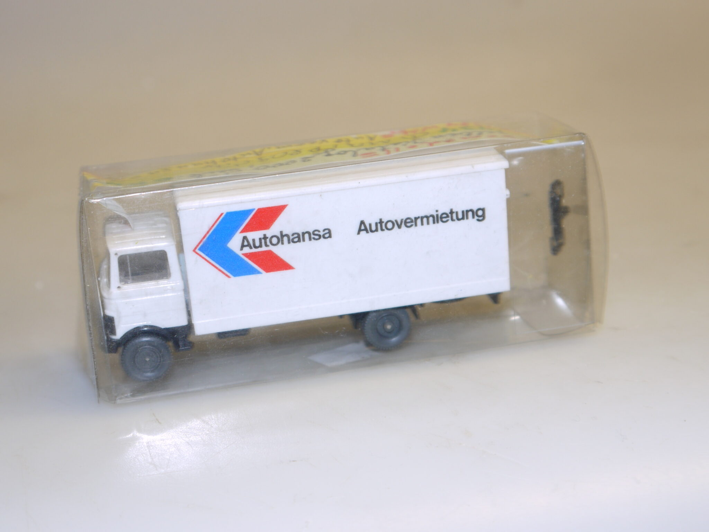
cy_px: 266
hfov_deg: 28.6
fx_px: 1393
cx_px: 354
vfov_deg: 21.6
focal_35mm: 68
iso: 100
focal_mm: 24
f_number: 4.5
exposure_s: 1/40
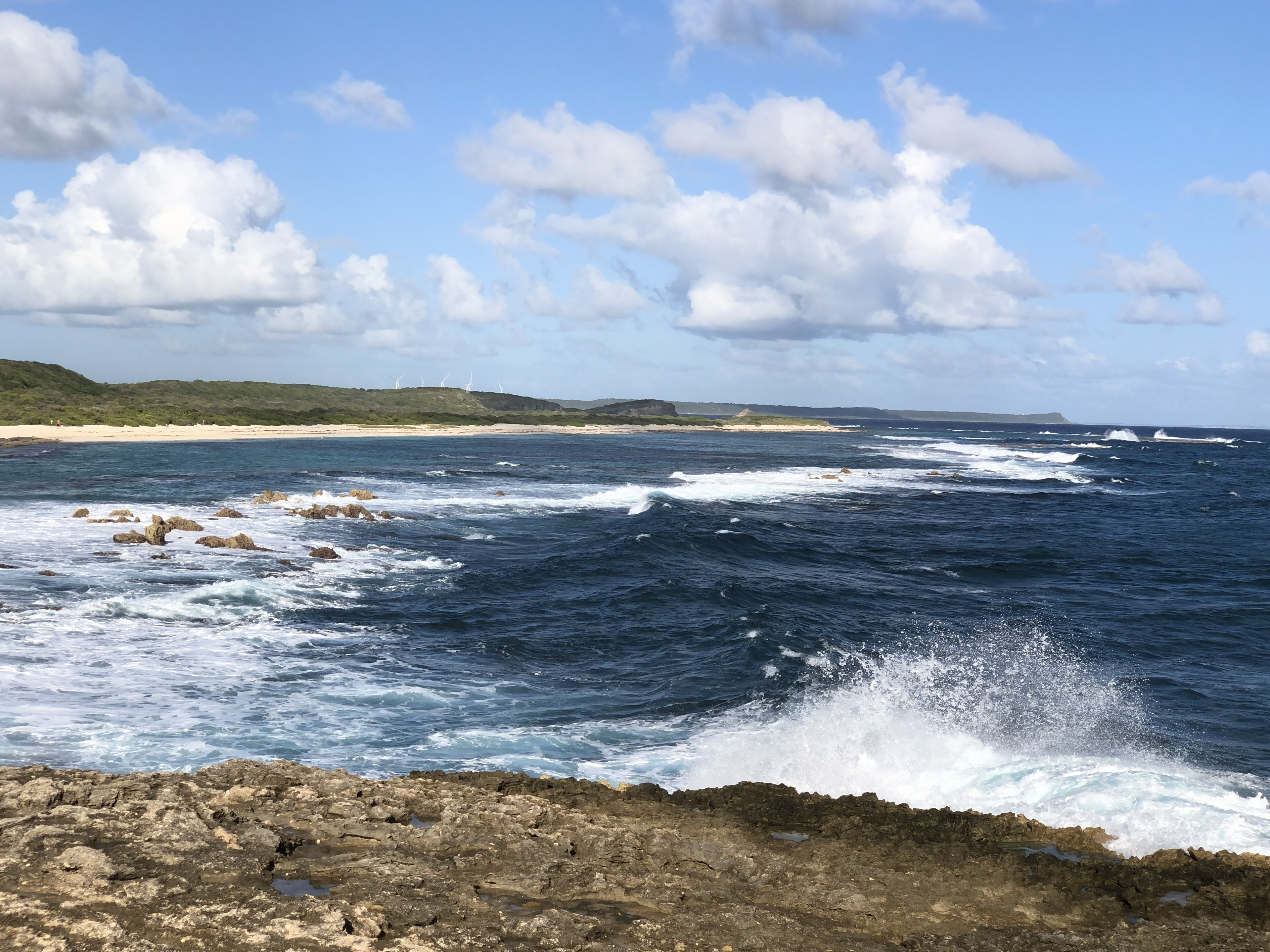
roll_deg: -1.5
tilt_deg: -3.4
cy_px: 465
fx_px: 2018
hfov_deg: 34.9
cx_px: 629
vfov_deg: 26.6
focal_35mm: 55
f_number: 2.4
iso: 16
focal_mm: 6
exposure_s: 1/1499
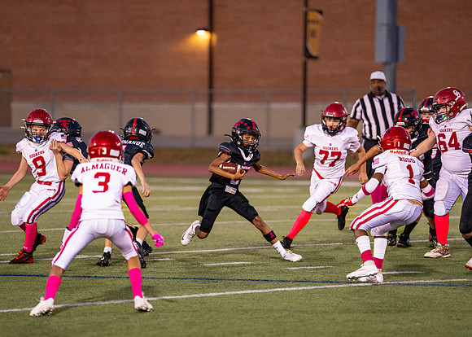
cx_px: 204
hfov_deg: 9.0
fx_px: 3009
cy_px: 161
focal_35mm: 225
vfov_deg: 6.4
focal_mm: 200
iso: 3200
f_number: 2.8
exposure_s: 1/1250
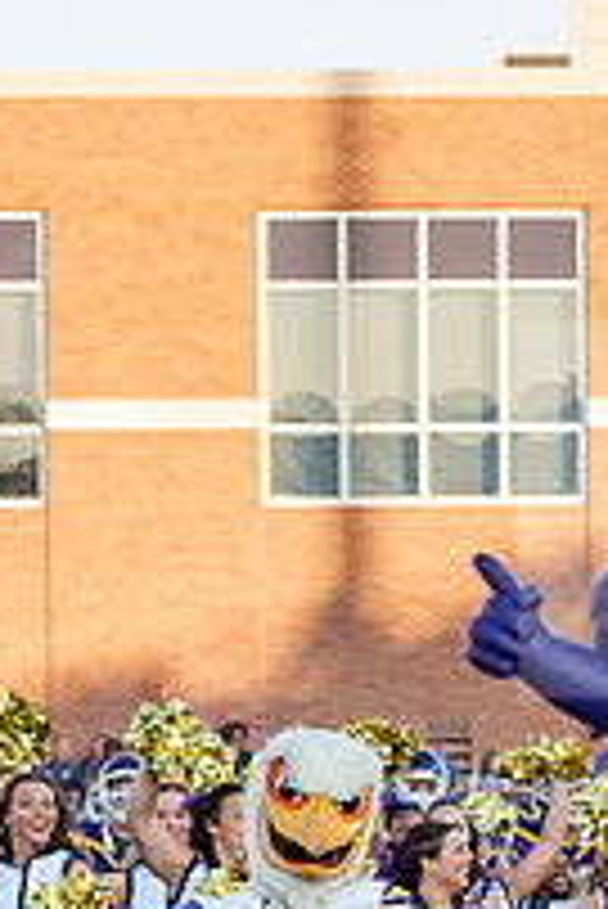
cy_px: 866
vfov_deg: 7.8
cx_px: 383
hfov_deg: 5.2
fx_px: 6676
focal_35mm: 264
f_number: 4
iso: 400
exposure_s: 1/640
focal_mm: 92
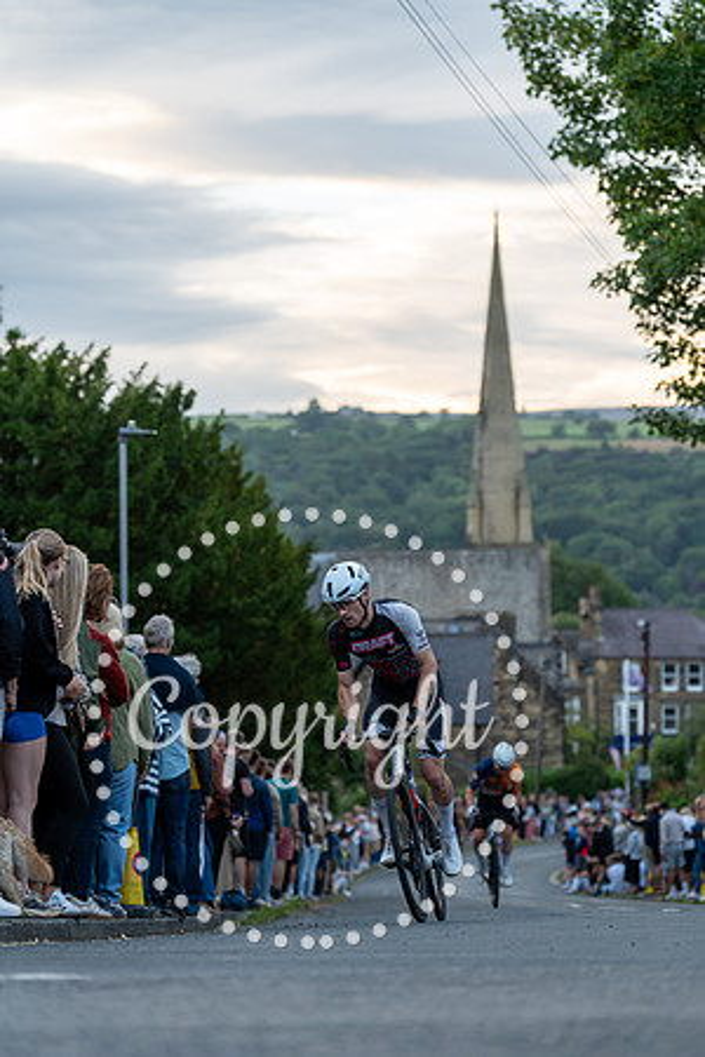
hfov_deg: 14.1
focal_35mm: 97
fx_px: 2849
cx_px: 352
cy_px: 528
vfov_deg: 21.0
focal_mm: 97
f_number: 3.2
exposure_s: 1/640
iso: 800
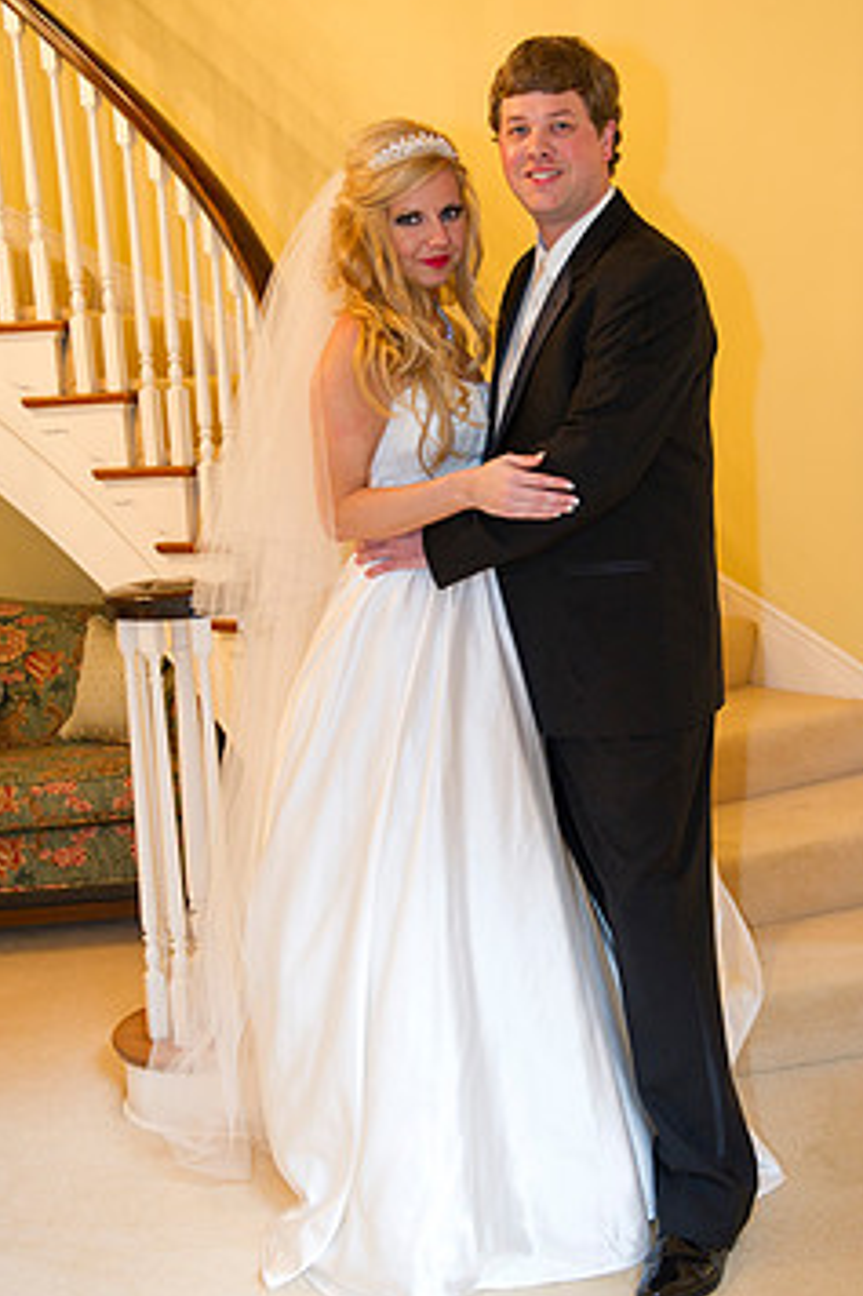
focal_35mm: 48
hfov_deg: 28.0
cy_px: 615
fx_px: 1728
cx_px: 504
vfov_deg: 41.1
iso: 1250
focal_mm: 38
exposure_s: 1/50
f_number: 3.5
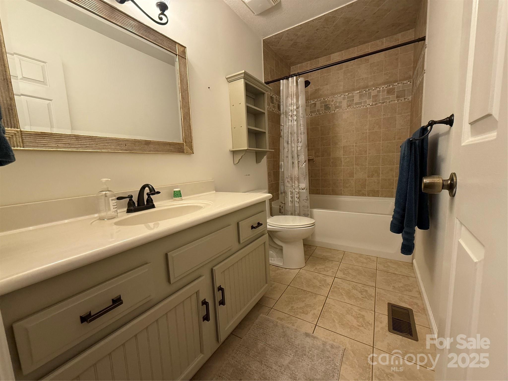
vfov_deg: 85.7
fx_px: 205
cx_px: 254
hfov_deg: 102.1
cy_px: 190
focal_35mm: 14
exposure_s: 1/60
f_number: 2.2
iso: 250
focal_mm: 2.22
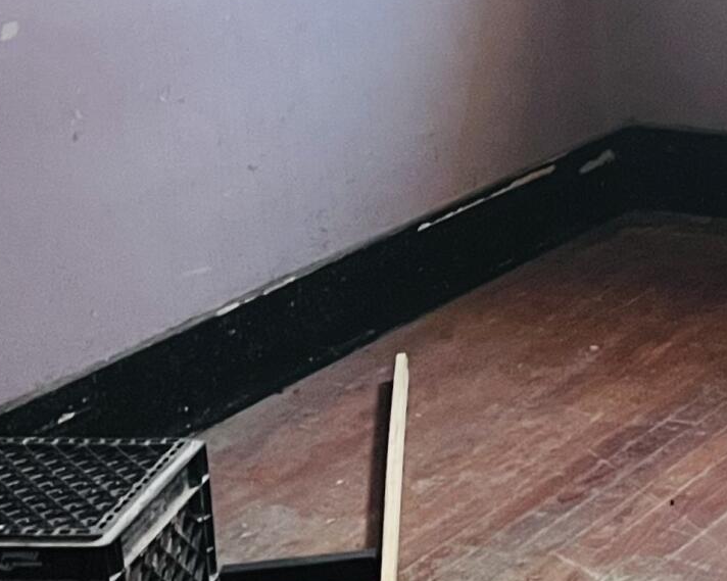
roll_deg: +2.4
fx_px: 2301
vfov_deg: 14.1
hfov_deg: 17.0
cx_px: 928
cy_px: -56
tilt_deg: -11.0
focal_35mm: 107
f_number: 1.5
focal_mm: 5.7
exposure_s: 1/44
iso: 500
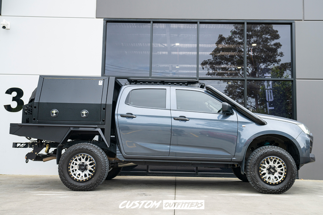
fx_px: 278
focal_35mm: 31
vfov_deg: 42.3
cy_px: 108
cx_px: 162
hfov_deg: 60.3
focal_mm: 31
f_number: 4
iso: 250
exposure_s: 1/160
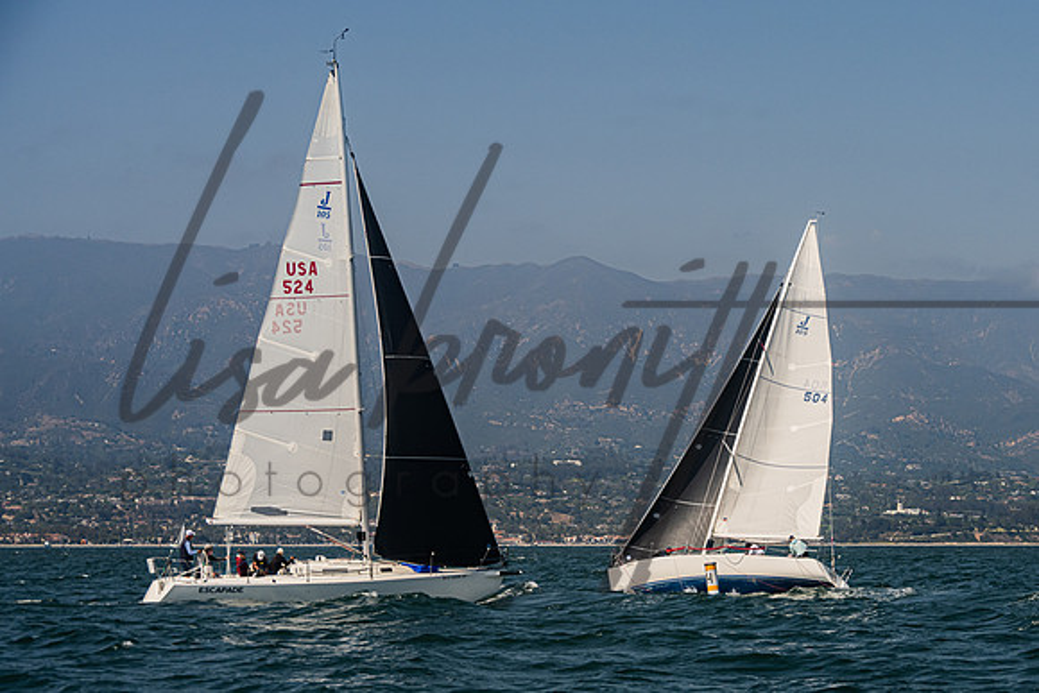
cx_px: 710
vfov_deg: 12.6
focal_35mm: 108
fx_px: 3127
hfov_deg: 18.8
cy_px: 467
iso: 400
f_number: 8
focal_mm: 79
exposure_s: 1/2000
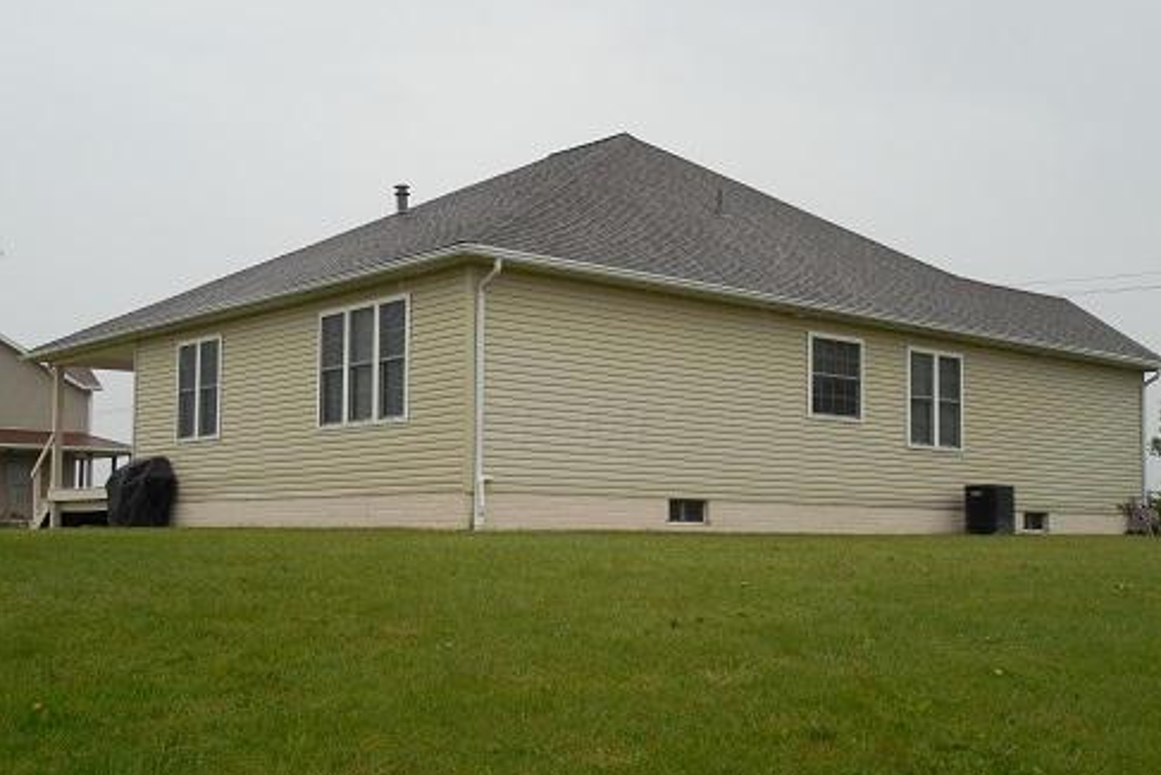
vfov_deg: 29.9
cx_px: 582
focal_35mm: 45
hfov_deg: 43.6
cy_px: 427
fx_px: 1452
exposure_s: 1/400
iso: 125
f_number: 3.9
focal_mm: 7.8
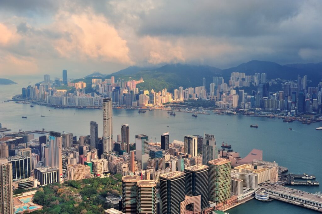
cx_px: 161
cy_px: 107
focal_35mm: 44
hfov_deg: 44.5
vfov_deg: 30.5
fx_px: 393
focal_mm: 44
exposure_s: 1/250
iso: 200
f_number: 5.6
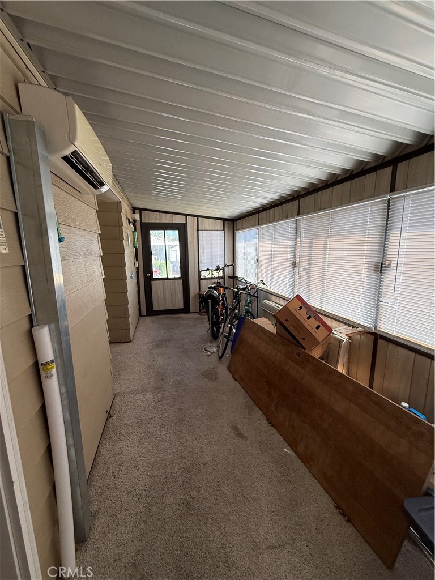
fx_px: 235
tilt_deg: -9.0
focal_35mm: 14
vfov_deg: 102.1
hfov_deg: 85.7
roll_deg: +1.1
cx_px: 218
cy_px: 290
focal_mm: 2.22
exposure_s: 1/99
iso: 200
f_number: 2.2
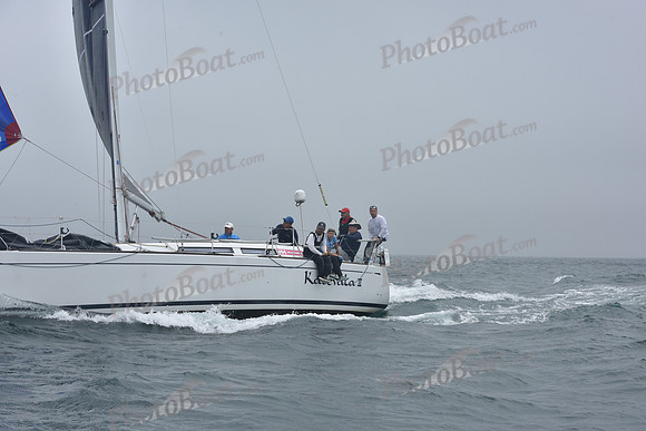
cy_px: 216
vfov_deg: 19.5
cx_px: 323
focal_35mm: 70
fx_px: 1256
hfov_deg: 28.8
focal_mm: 70
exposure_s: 1/800
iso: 250
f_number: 10
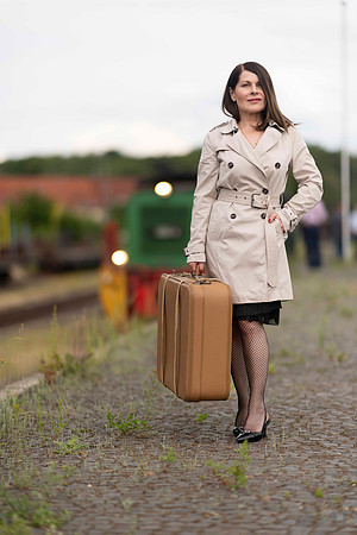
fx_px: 1562
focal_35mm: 105
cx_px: 178
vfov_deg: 19.5
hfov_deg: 13.0
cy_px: 268
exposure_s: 1/3200
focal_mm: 105
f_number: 1.4
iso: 64
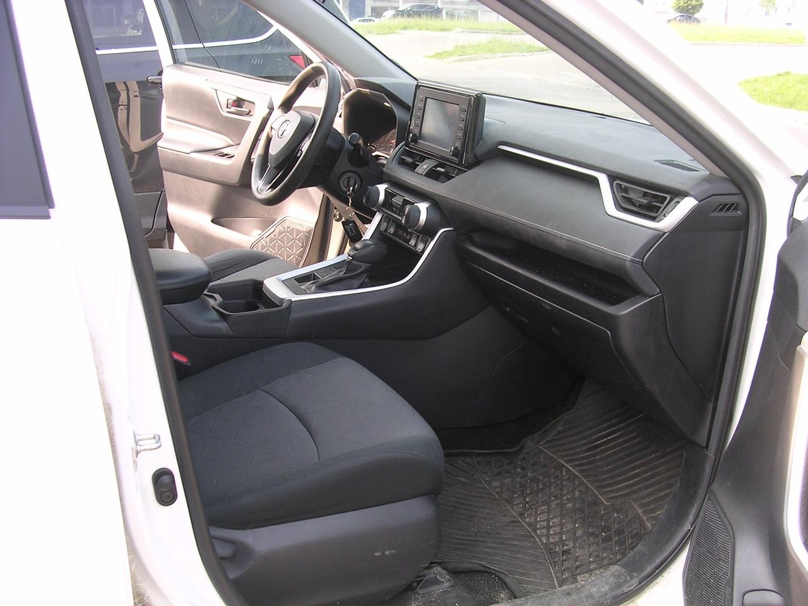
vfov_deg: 37.7
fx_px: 887
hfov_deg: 49.0
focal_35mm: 38
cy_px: 303
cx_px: 404
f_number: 2.8
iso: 100
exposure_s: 1/94.5
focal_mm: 5.8
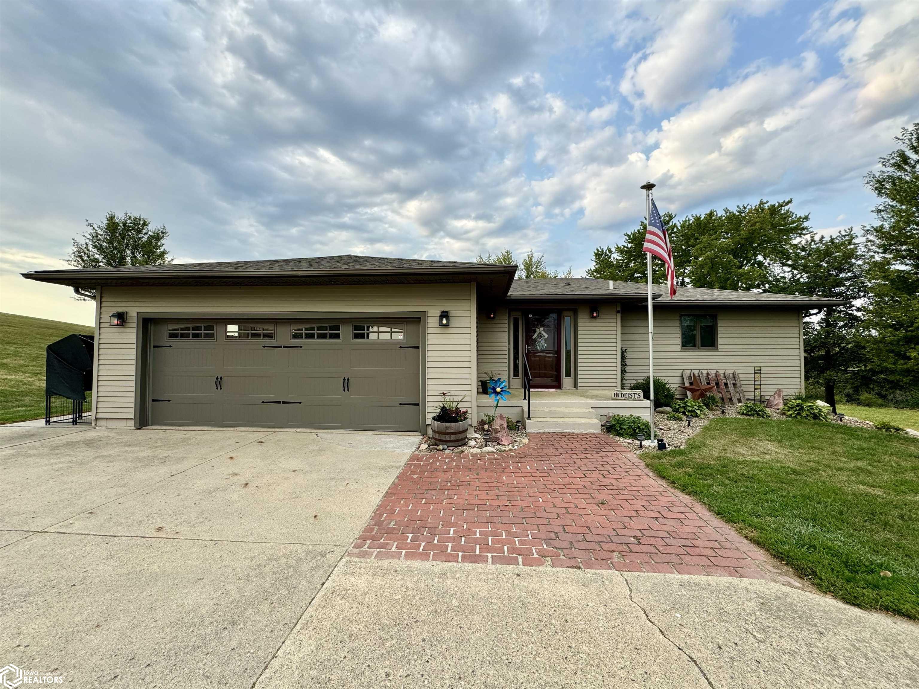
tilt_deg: +1.1
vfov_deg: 85.7
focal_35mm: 14
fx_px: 372
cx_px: 460
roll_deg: +0.0
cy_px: 344
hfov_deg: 102.1
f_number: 2.2
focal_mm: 2.22
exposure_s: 1/462
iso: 40
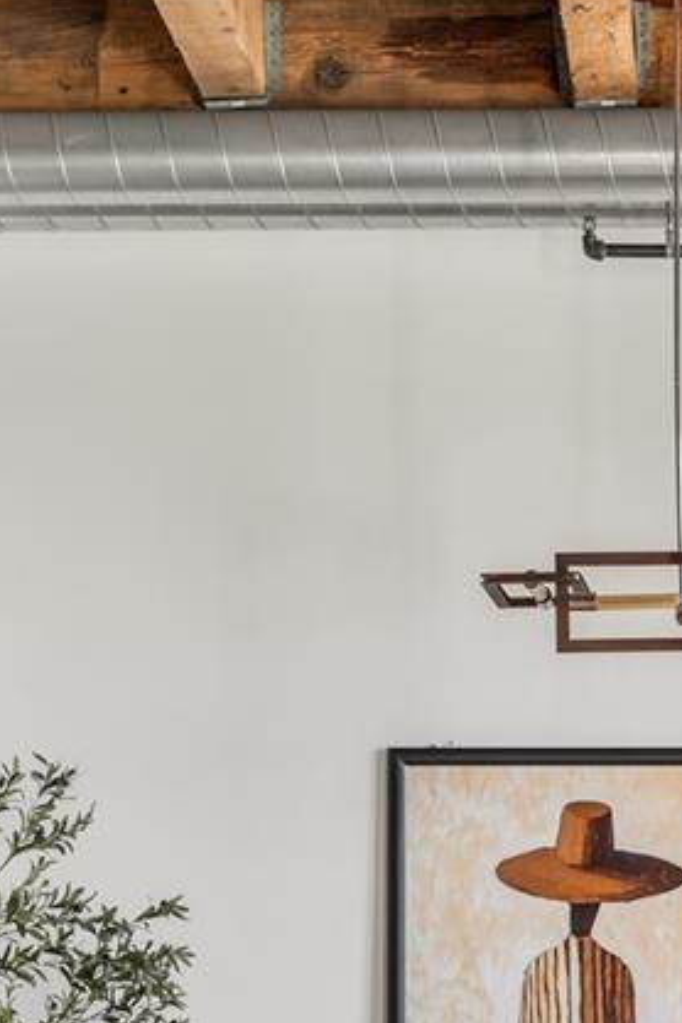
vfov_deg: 13.9
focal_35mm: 144
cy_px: 1133
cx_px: 758
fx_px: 4092
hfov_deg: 9.4
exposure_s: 1/125
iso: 500
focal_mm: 50
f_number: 1.8
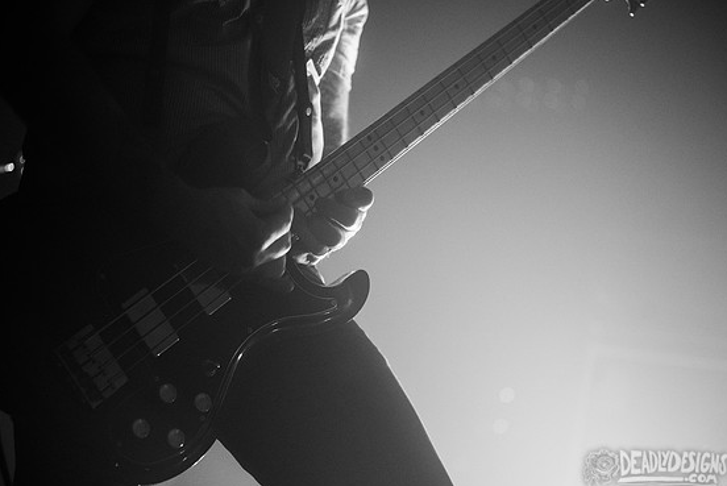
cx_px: 358
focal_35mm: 84
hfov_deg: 24.2
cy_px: 242
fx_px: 1698
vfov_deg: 16.3
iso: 1250
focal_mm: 80
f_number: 2.8
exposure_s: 1/125
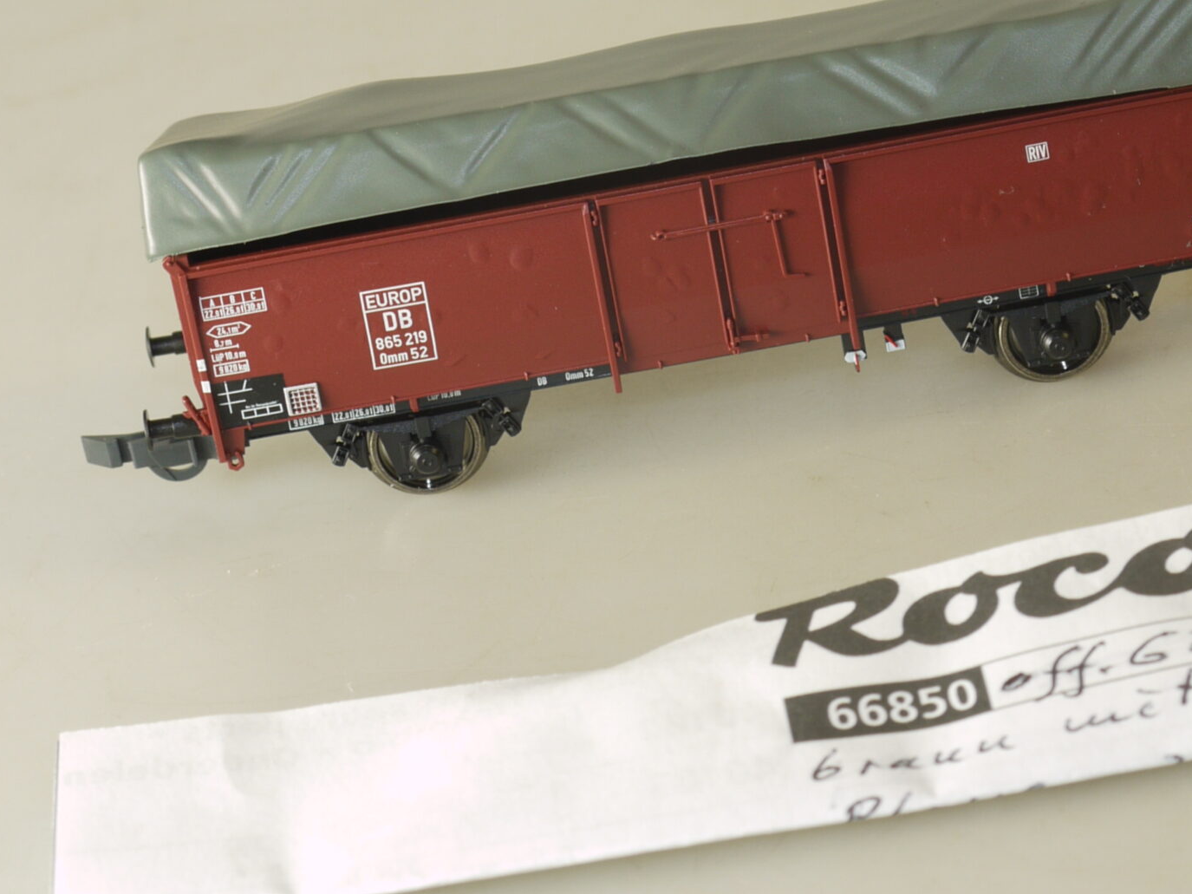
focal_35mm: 143
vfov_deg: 10.4
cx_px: 729
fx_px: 4924
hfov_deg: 13.8
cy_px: 368
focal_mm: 34
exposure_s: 1/10
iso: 100
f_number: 8
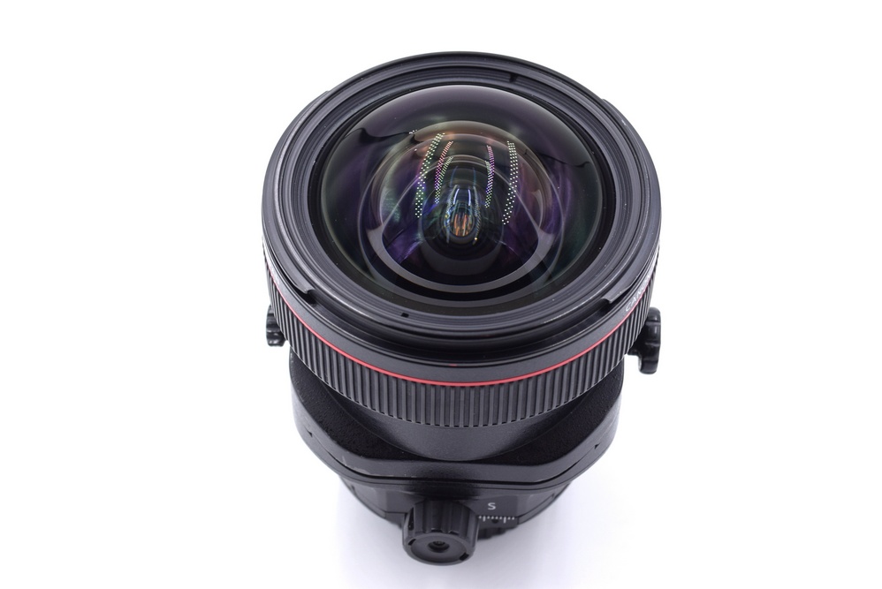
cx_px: 441
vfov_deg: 19.0
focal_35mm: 72
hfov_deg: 28.1
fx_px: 1765
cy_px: 294
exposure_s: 1/100
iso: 400
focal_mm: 48
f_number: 8
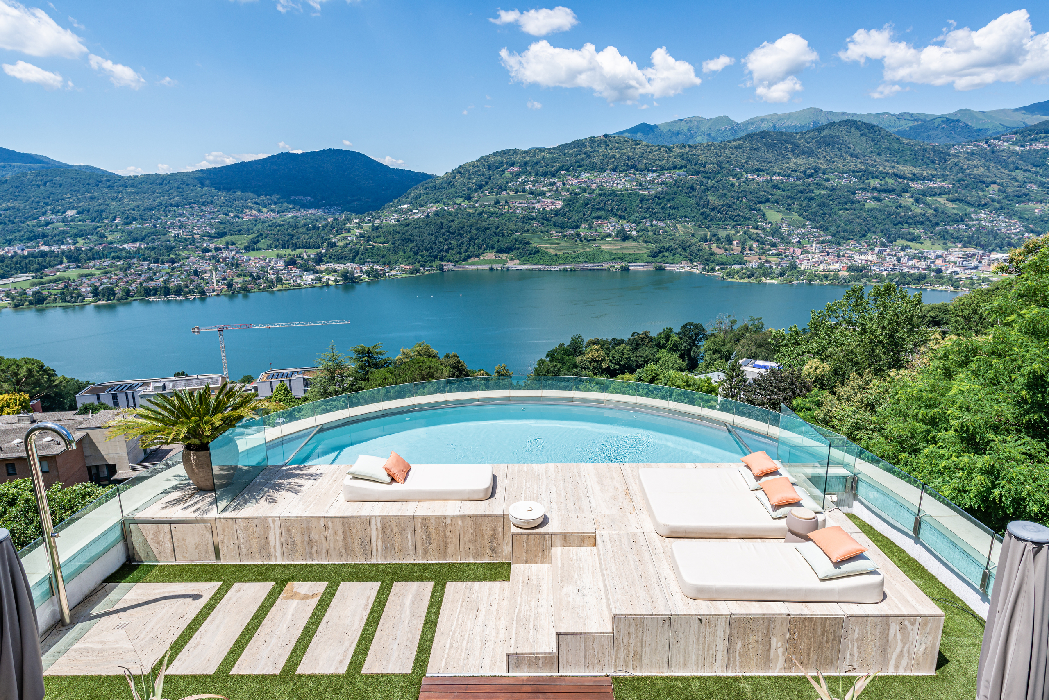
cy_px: 350
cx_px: 524
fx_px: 612
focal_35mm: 21
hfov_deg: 81.2
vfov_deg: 59.5
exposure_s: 1/320
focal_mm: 21
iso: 100
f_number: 9
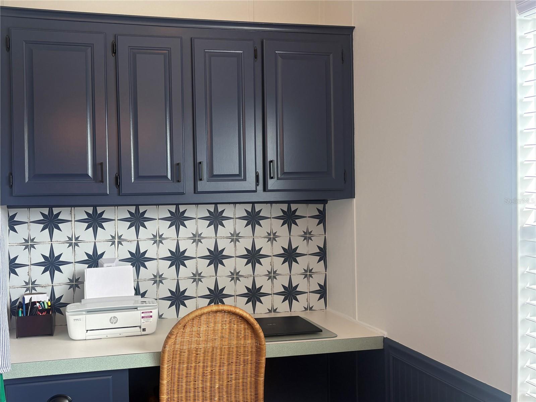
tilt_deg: +0.0
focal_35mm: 26
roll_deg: +1.3
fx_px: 403
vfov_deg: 53.1
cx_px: 268
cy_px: 201
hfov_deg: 67.3
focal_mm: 5.96
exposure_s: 1/120
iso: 40
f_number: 1.6
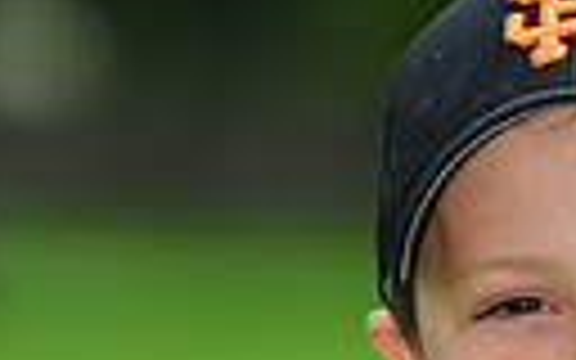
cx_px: 482
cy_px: 756
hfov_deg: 2.8
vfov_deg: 1.7
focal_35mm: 761
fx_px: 11946
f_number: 4.5
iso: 400
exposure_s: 1/1600
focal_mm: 165
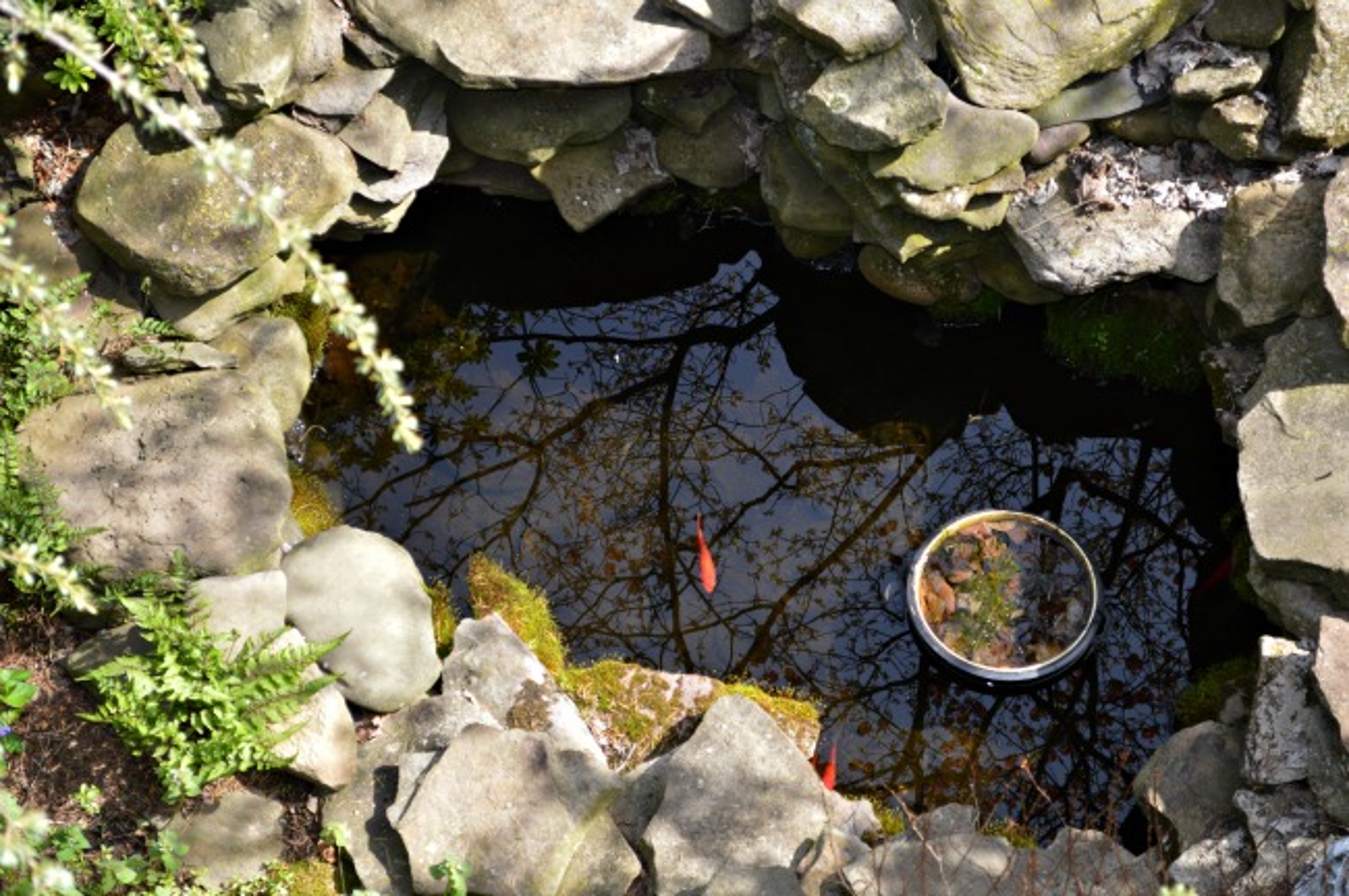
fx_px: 2695
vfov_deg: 18.9
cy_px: 448
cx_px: 674
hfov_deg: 28.1
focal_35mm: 72
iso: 180
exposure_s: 1/125
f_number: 5.6
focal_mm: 48
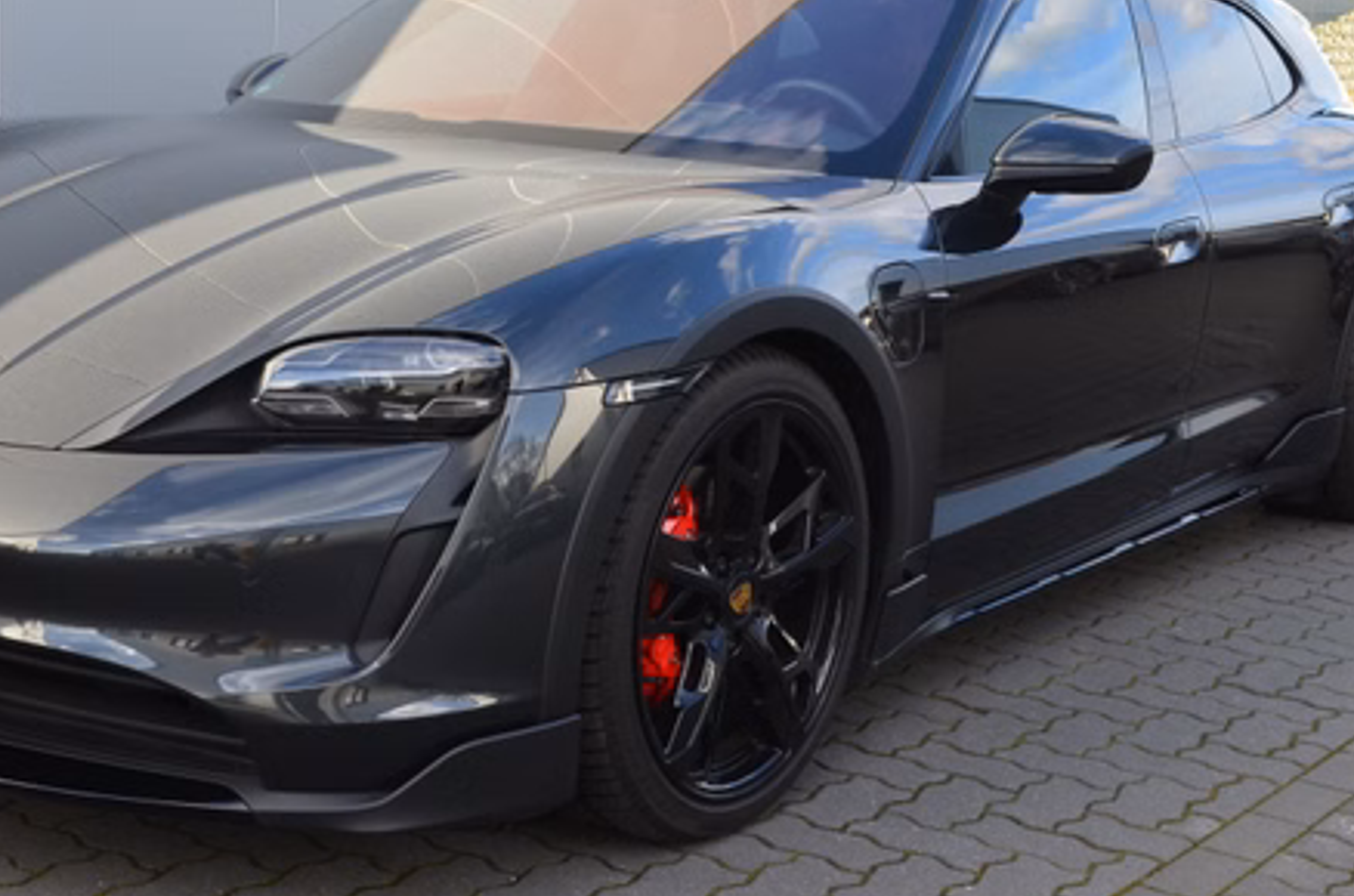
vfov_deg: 23.6
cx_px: 532
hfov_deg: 35.0
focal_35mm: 57
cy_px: 380
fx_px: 2139
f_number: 10
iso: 320
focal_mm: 26
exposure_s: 1/60
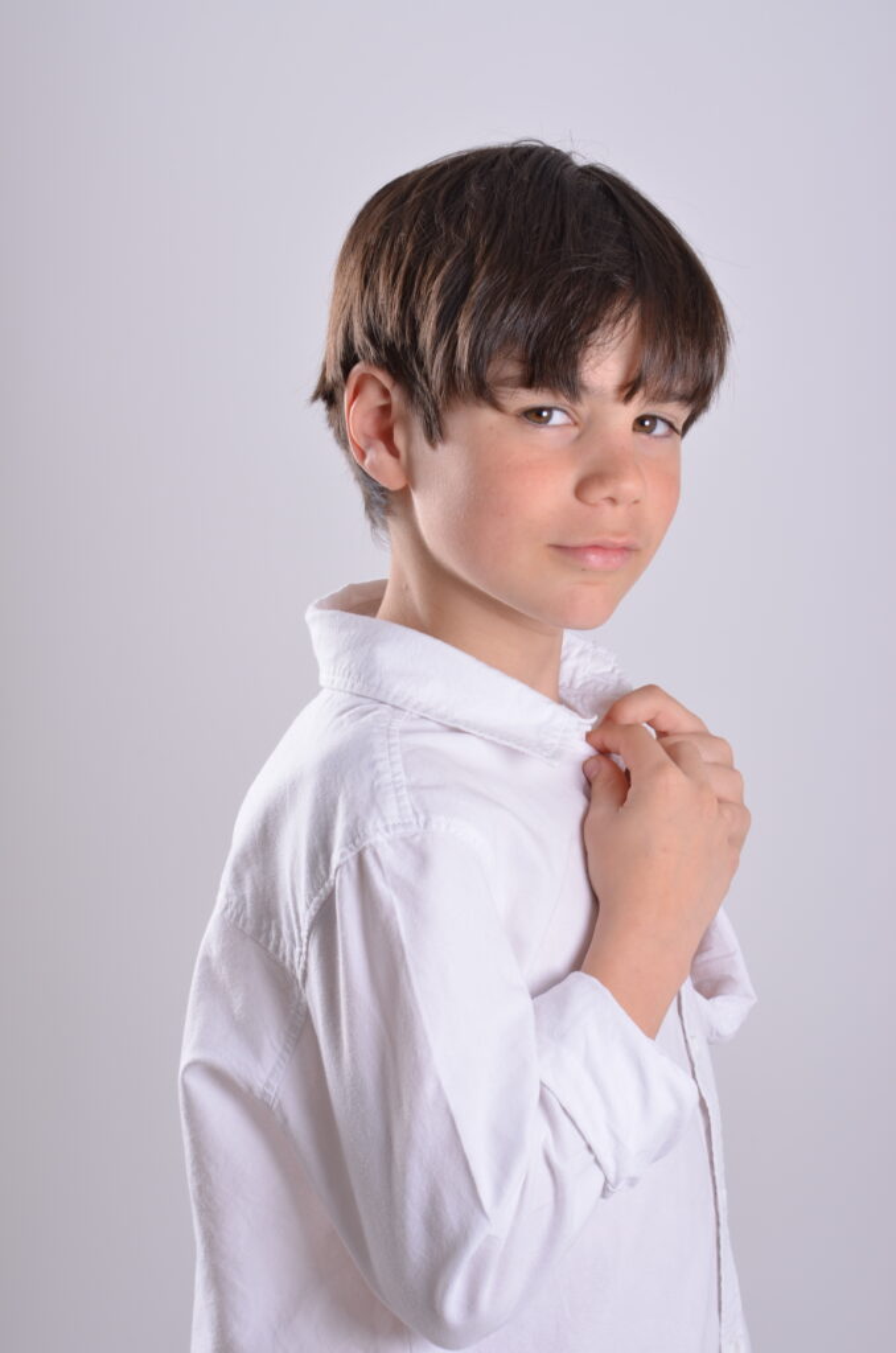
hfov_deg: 13.0
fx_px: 3938
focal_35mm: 105
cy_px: 676
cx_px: 448
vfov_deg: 19.5
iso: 200
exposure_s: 1/160
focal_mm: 70
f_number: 11
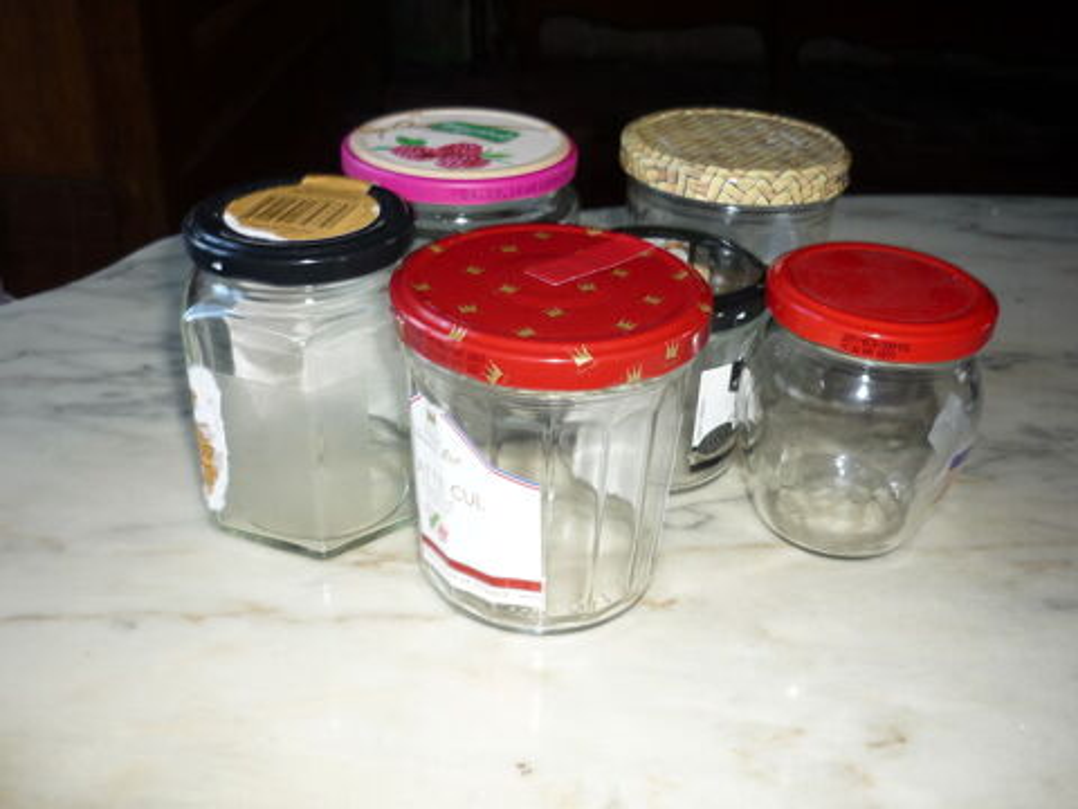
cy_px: 404
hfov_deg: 55.4
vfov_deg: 42.9
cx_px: 539
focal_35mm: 33
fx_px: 1028
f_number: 2.8
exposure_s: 1/30
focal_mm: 5.5
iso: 100
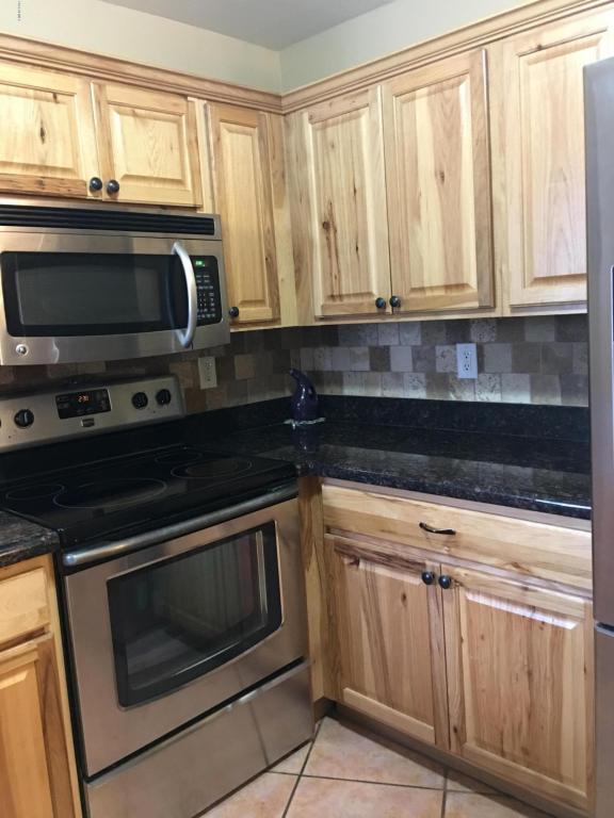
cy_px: 409
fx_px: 686
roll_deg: +2.9
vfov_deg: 61.7
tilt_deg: -7.6
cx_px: 307
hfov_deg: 48.2
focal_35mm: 29
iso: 80
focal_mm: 4.15
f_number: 2.2
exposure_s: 1/4
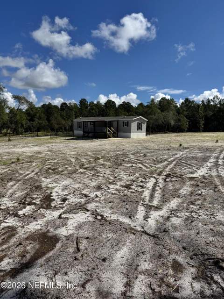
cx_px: 112
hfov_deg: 56.8
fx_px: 207
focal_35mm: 24
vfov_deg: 71.6
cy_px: 150
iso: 80
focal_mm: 6.76
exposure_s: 1/9009
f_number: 1.78
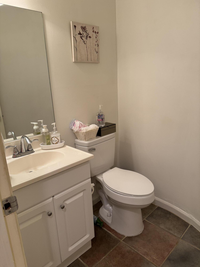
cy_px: 134
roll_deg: +3.4
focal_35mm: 24
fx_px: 185
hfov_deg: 56.8
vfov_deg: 71.6
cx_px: 100
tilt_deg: -15.1
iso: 200
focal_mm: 6.76
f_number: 1.78
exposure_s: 1/120
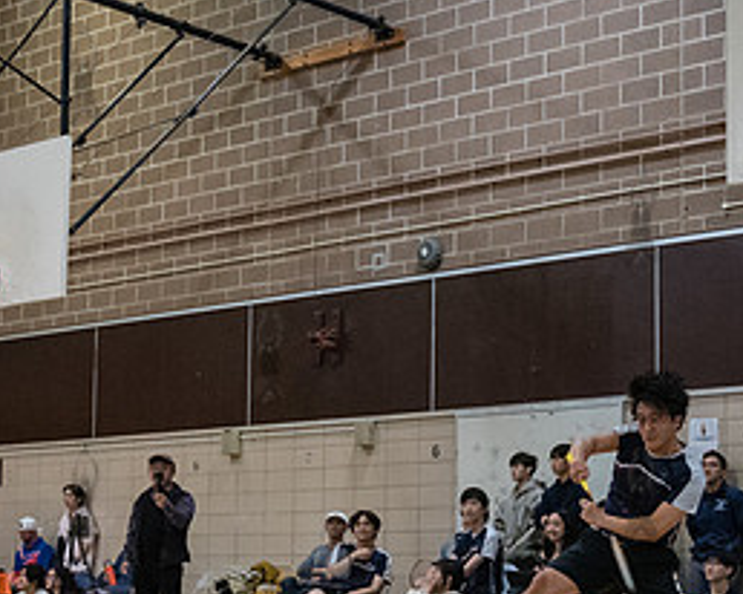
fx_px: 1626
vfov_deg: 20.4
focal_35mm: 74
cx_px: 639
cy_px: 492
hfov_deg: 25.1
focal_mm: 35
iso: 8000
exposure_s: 1/400
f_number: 3.5
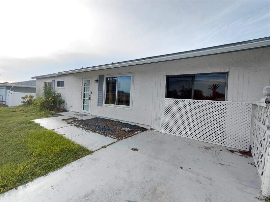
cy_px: 101
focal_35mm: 16
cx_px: 135
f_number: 2.2
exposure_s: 1/532
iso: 40
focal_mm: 1.64
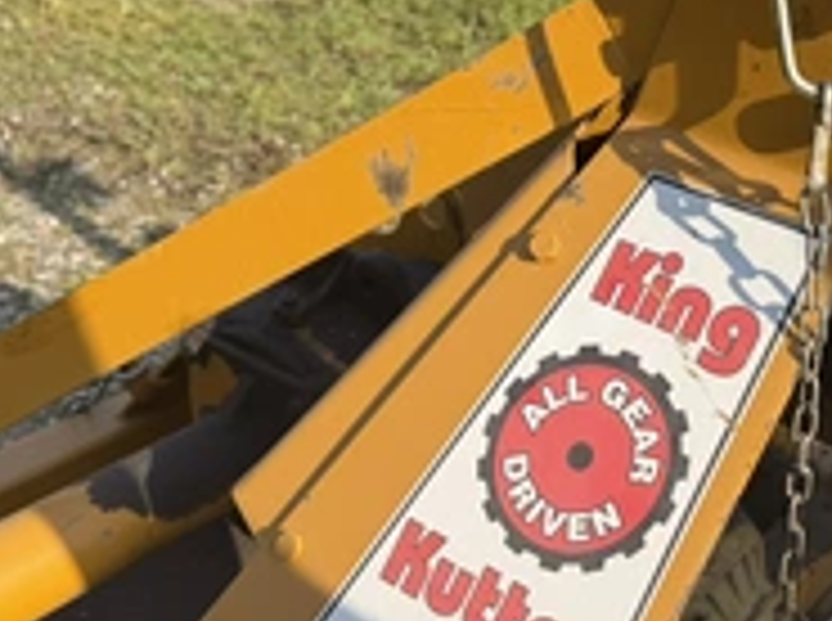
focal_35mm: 52
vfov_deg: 27.9
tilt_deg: -28.1
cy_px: 378
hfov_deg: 36.1
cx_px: 612
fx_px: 1247
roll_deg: -1.4
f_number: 1.78
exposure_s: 1/2110
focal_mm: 6.76
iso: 80
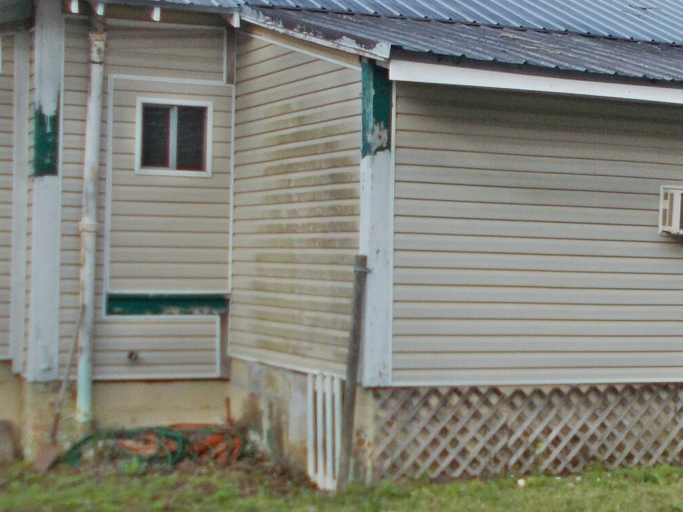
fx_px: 1539
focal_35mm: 78
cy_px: 241
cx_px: 617
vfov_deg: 18.9
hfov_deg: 24.3
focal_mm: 4.6
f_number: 8
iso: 80
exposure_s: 1/160
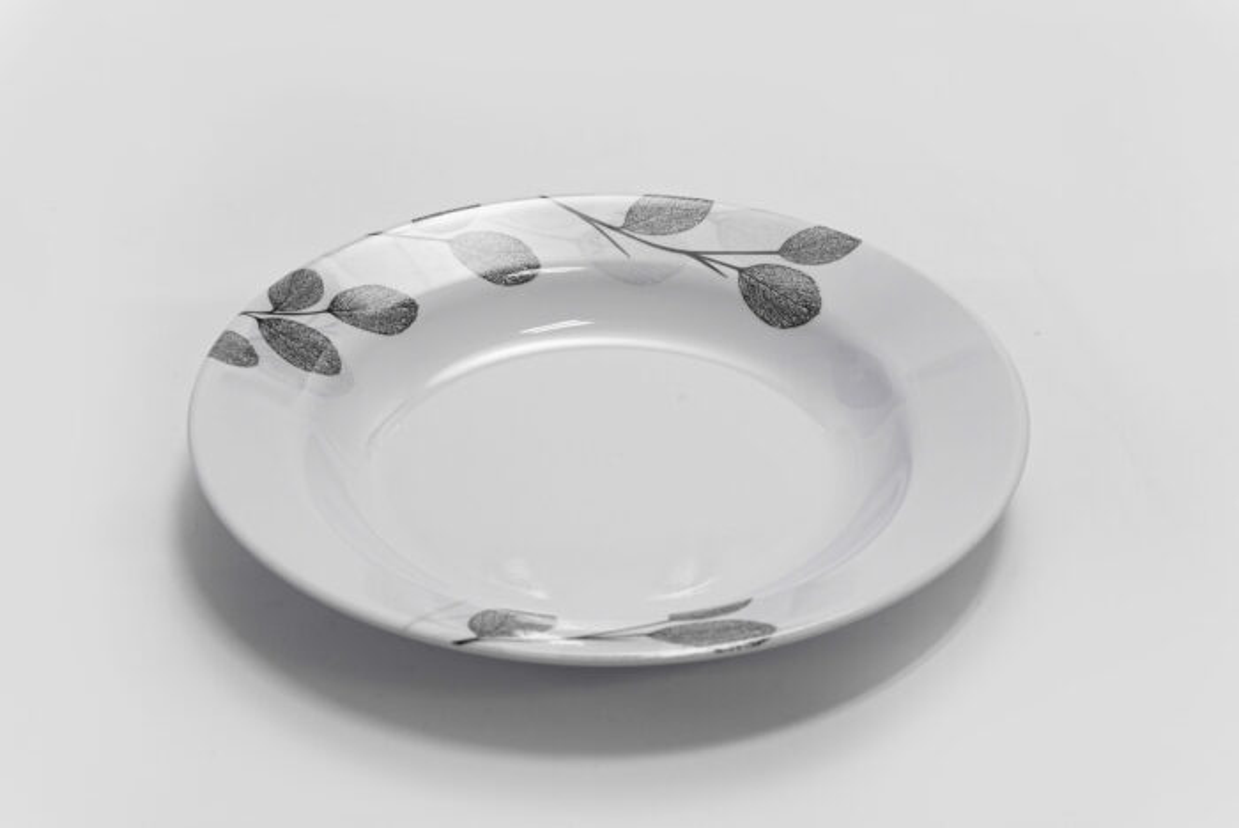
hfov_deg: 28.8
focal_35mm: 70
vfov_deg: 19.5
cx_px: 620
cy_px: 414
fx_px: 2411
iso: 3200
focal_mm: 70
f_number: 13
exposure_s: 1/100
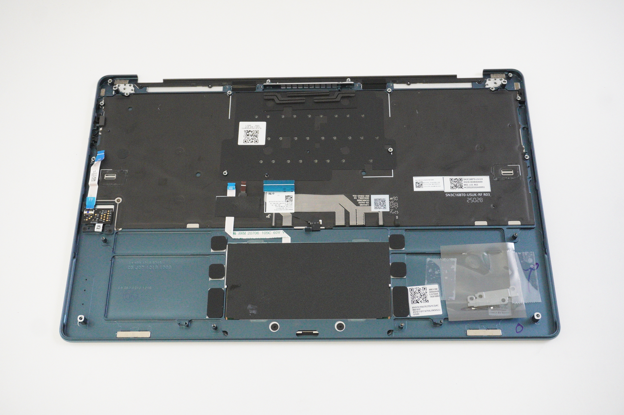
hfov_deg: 46.4
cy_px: 208
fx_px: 727
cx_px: 312
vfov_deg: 31.8
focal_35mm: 42
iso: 5000
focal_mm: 28
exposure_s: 1/200
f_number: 5.6
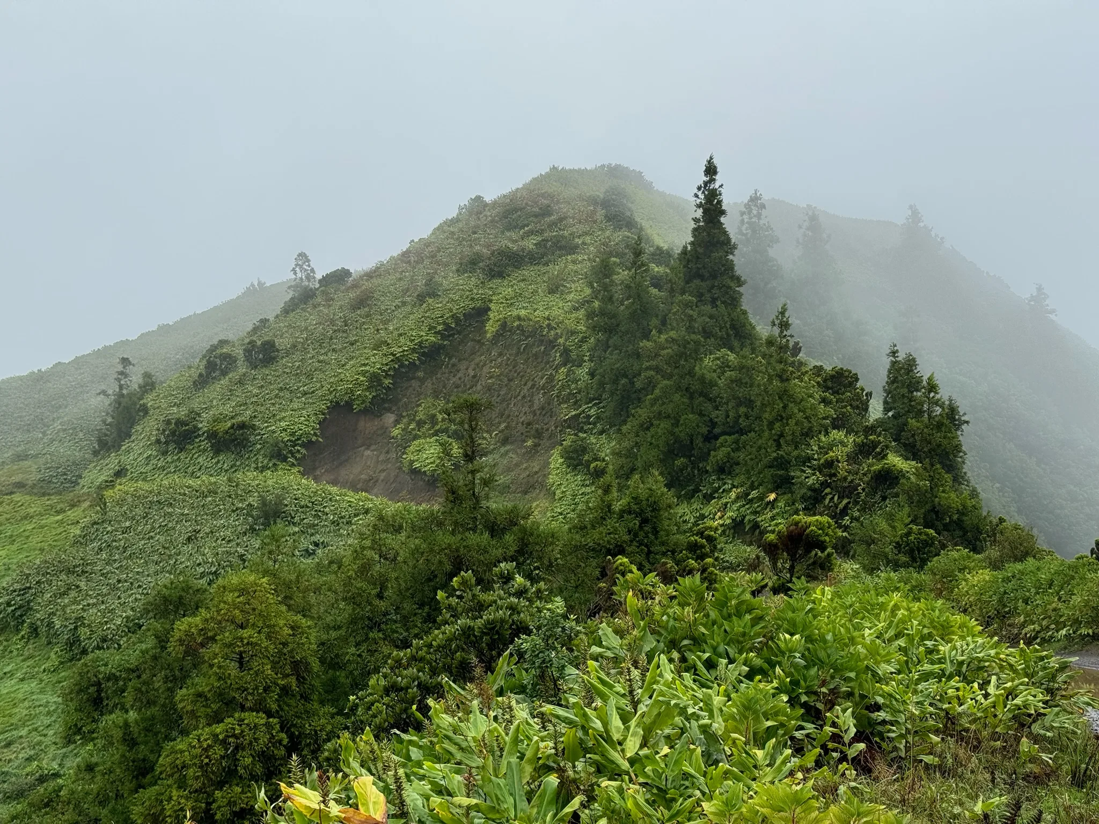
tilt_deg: +6.1
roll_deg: +0.0
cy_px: 412
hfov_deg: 39.7
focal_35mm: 48
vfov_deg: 30.3
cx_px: 550
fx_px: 1524
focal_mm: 6.76
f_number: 1.78
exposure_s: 1/1027
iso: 64
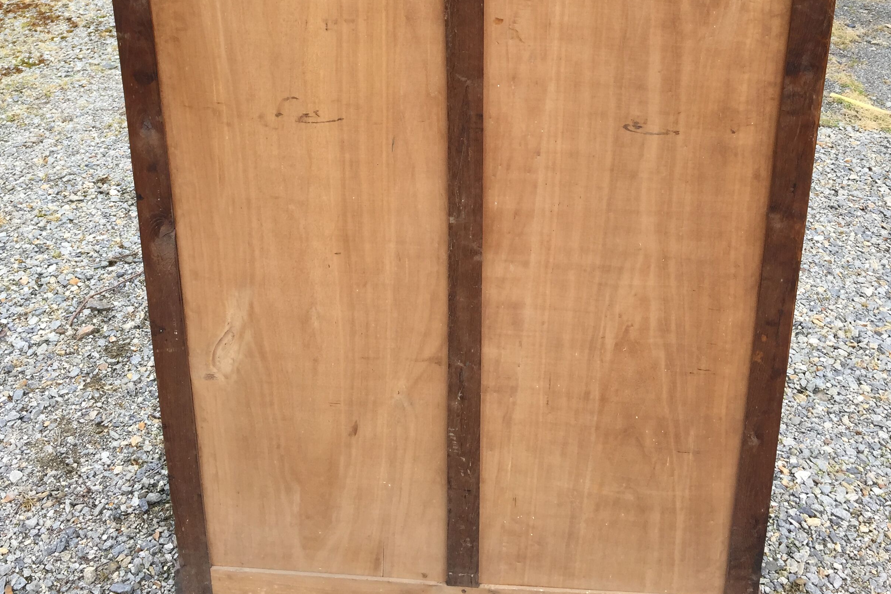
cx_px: 453
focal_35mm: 41
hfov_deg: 47.4
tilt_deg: -17.9
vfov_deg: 31.1
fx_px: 1015
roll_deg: +1.8
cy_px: 57
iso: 32
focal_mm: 4.15
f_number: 2.2
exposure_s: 1/356
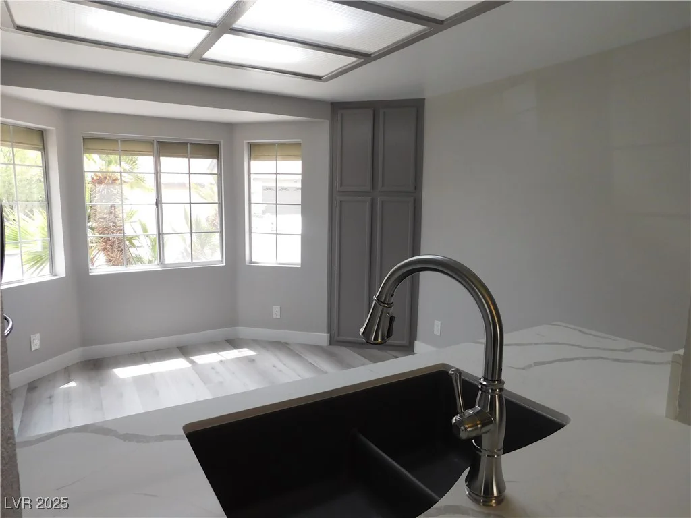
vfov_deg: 58.9
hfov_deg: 73.9
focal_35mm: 23
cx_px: 346
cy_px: 259
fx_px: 459
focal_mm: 4
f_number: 3
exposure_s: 1/160
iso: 125
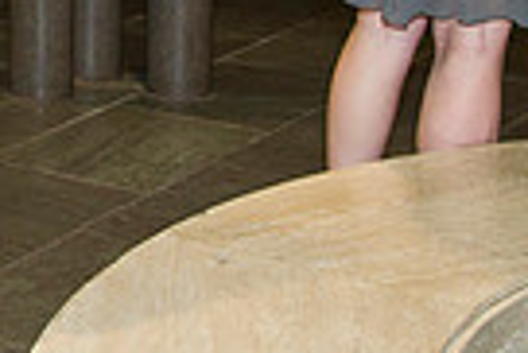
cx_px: -427
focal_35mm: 136
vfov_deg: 9.7
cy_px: -256
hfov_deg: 13.5
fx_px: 1997
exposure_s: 1/80
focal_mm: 32
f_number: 5
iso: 1600
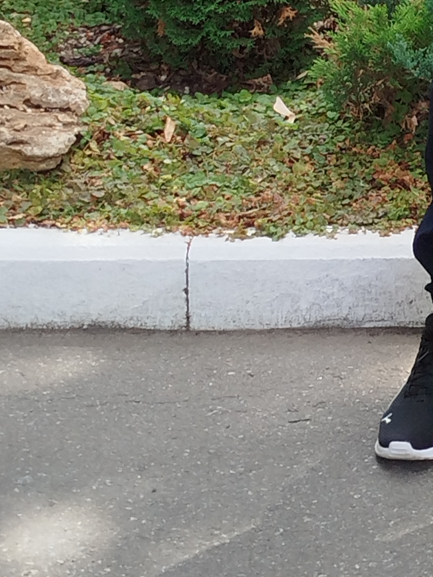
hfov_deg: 10.0
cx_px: 649
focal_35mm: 143
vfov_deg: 13.2
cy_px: -206
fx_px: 2385
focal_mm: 5.31
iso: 50
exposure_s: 1/269
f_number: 1.7
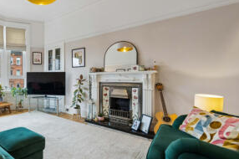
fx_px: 133
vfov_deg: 61.8
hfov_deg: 74.8
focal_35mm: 20
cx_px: 47
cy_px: 77
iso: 400
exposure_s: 1/60
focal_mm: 12
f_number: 4
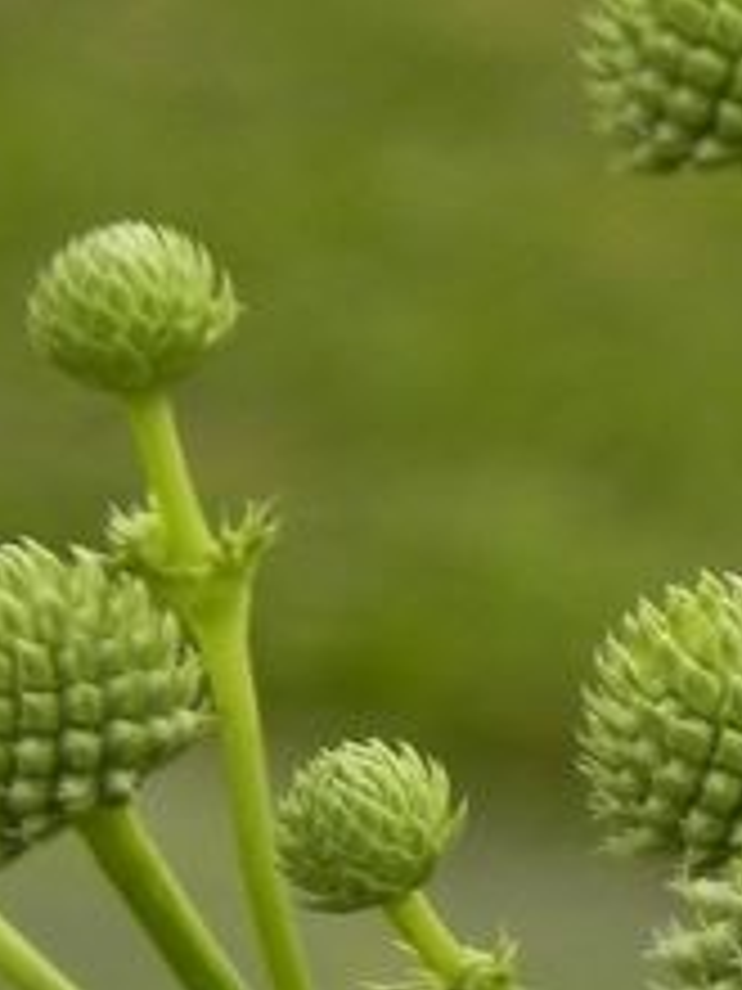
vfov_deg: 2.6
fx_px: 22064
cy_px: 1143
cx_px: 760
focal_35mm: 772
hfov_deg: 1.9
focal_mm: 37.7
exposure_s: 1/640
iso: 160
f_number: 5
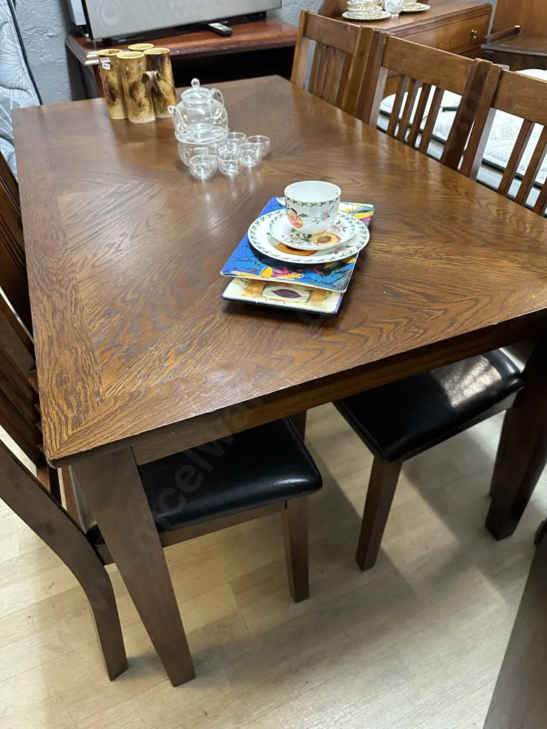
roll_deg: +1.8
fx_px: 506
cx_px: 274
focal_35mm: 24
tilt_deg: -40.3
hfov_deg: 56.8
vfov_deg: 71.6
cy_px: 364
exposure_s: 1/50
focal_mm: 6.86
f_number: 1.78
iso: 400
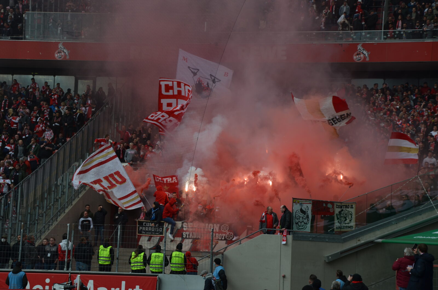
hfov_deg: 26.0
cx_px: 219
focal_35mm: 78
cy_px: 145
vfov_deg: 17.4
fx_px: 947
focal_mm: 52
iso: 200
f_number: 8
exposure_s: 1/250
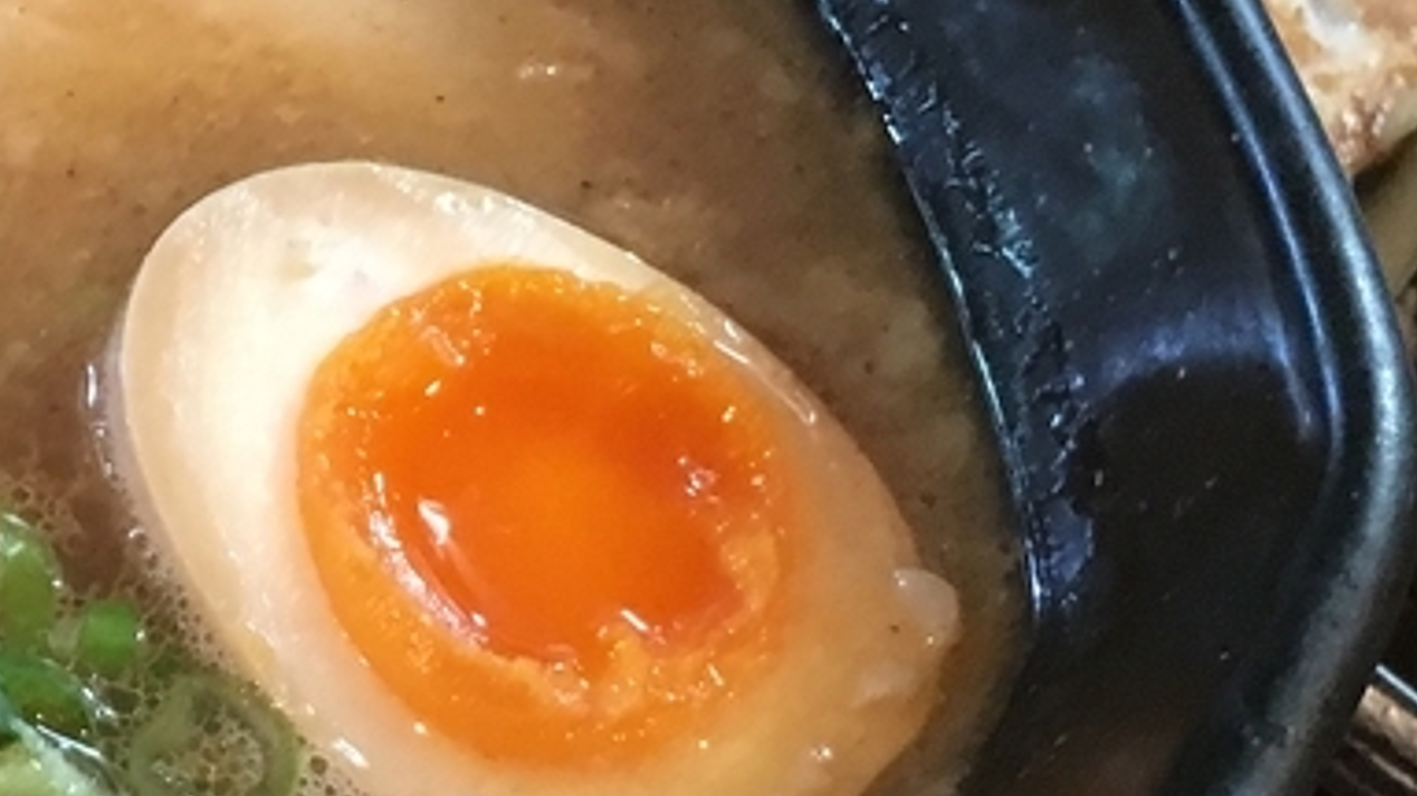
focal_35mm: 99
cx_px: -59
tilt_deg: -54.6
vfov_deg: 12.2
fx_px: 3718
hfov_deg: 20.7
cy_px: 341
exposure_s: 1/15
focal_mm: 4.15
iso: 200
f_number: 2.2
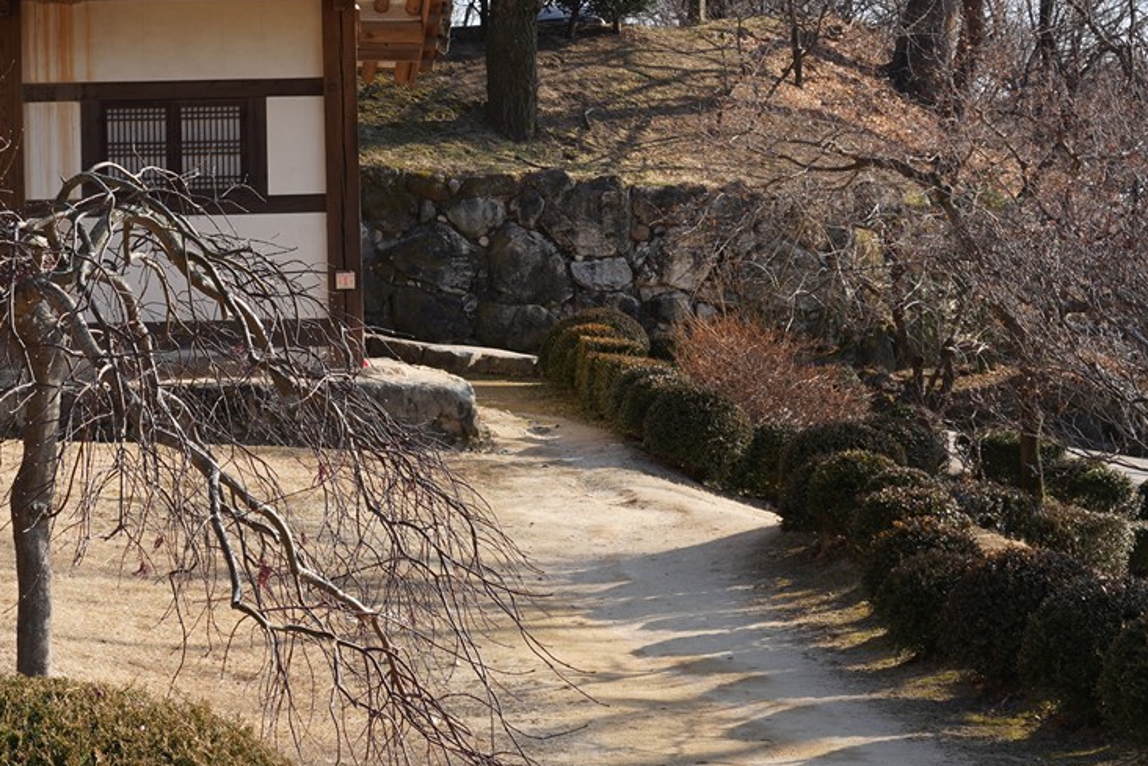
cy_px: 363
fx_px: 2615
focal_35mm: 82
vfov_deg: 16.7
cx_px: 209
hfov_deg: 24.3
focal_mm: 30
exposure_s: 1/100
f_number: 9
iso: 100
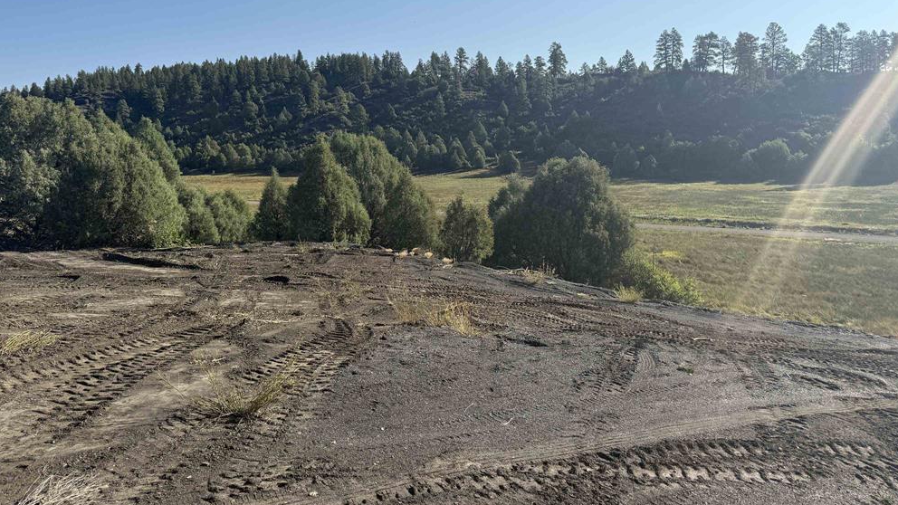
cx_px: 446
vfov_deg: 42.4
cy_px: 176
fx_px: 643
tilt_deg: -2.0
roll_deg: +2.4
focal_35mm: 27
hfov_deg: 69.9
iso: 80
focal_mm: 6.76
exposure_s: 1/4673
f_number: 1.78
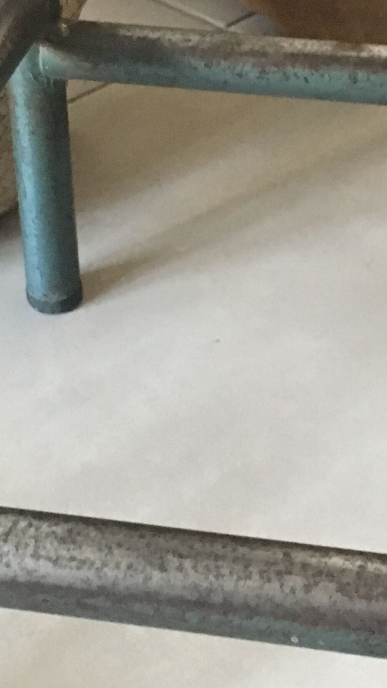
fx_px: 1404
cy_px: 217
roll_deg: -1.1
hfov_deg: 15.7
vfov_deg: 27.3
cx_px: 257
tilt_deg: -34.1
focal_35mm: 77
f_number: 2.2
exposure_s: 1/17
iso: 320
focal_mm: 4.15
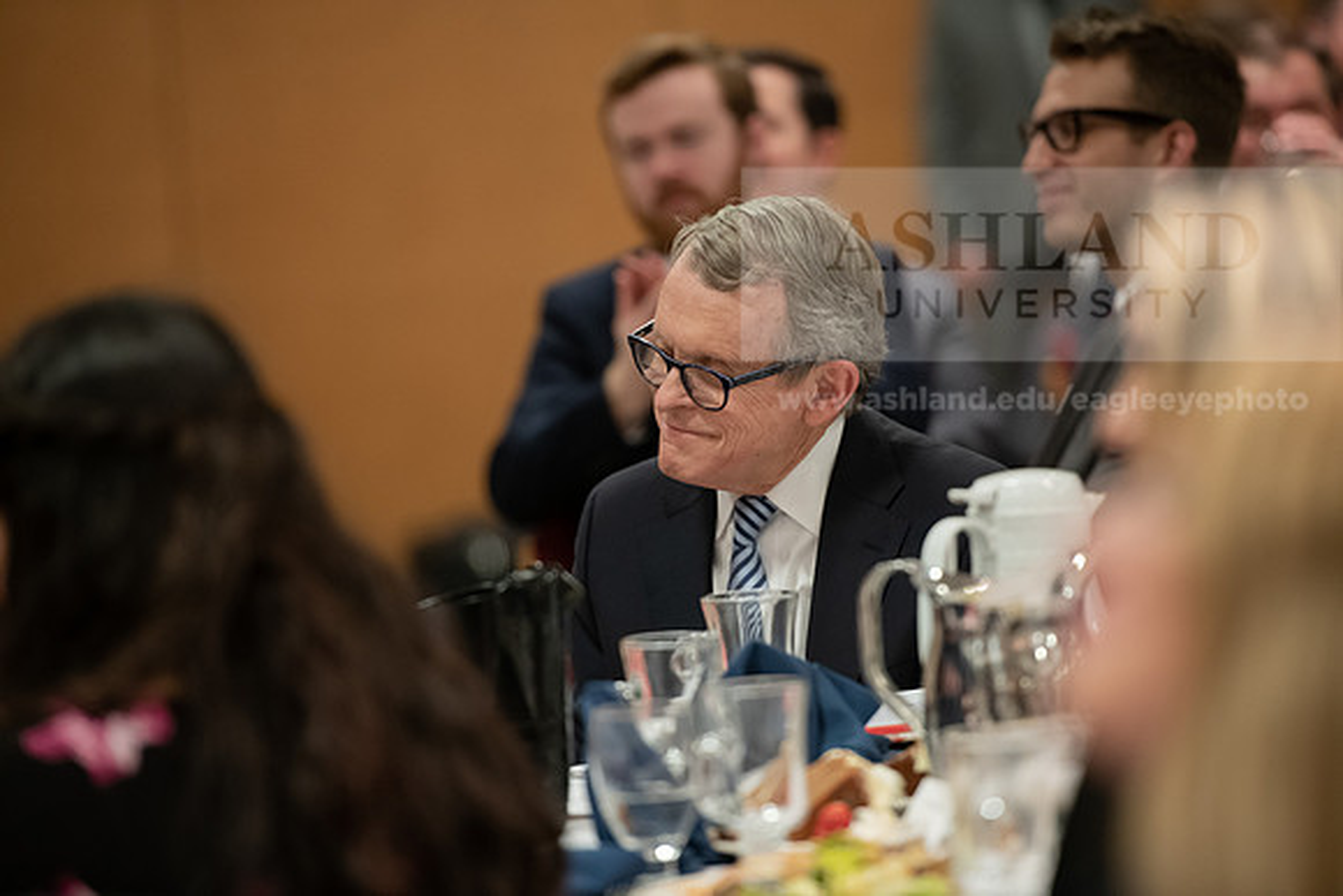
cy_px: 448
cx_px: 672
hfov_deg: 10.3
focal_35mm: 200
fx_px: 7463
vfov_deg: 6.9
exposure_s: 1/200
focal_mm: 200
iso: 2000
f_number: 3.2
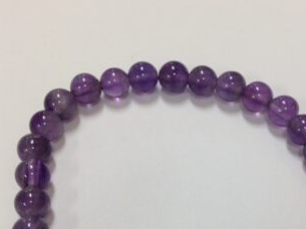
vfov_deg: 22.0
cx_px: 200
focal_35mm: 65
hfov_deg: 29.7
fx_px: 574
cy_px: 208
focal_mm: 4.12
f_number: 2.4
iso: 64
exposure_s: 1/20
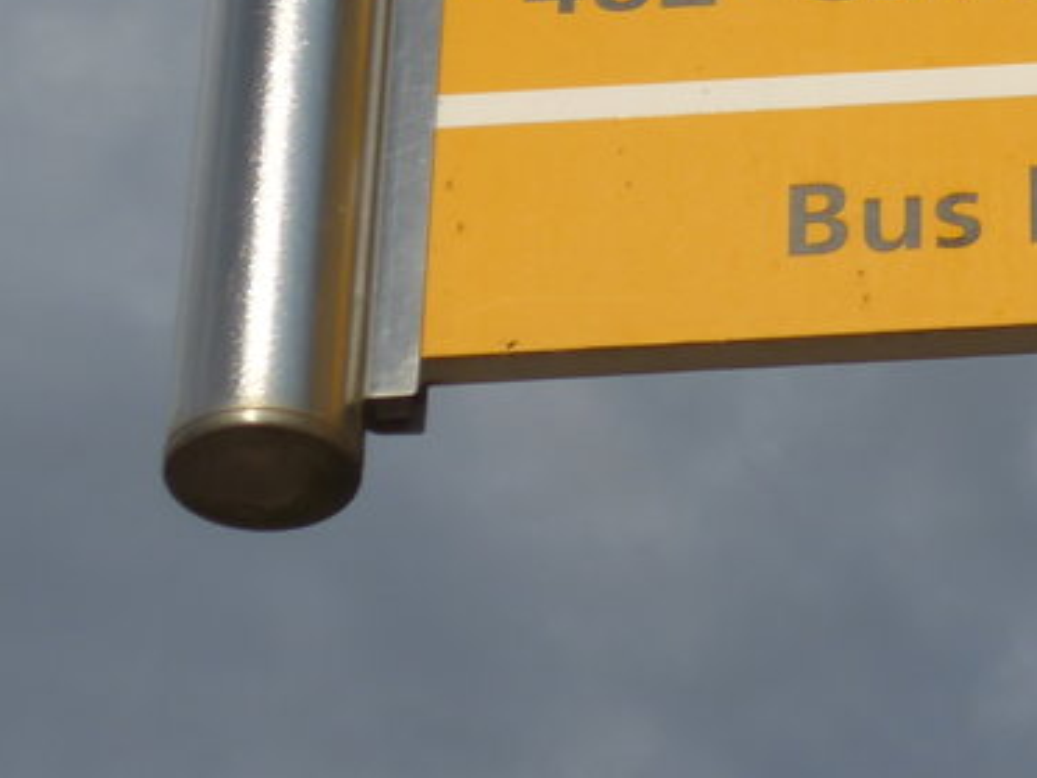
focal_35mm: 226
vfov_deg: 6.5
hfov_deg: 8.6
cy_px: -438
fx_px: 6770
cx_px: 1491
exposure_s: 1/2000
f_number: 4.1
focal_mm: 14.2
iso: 80
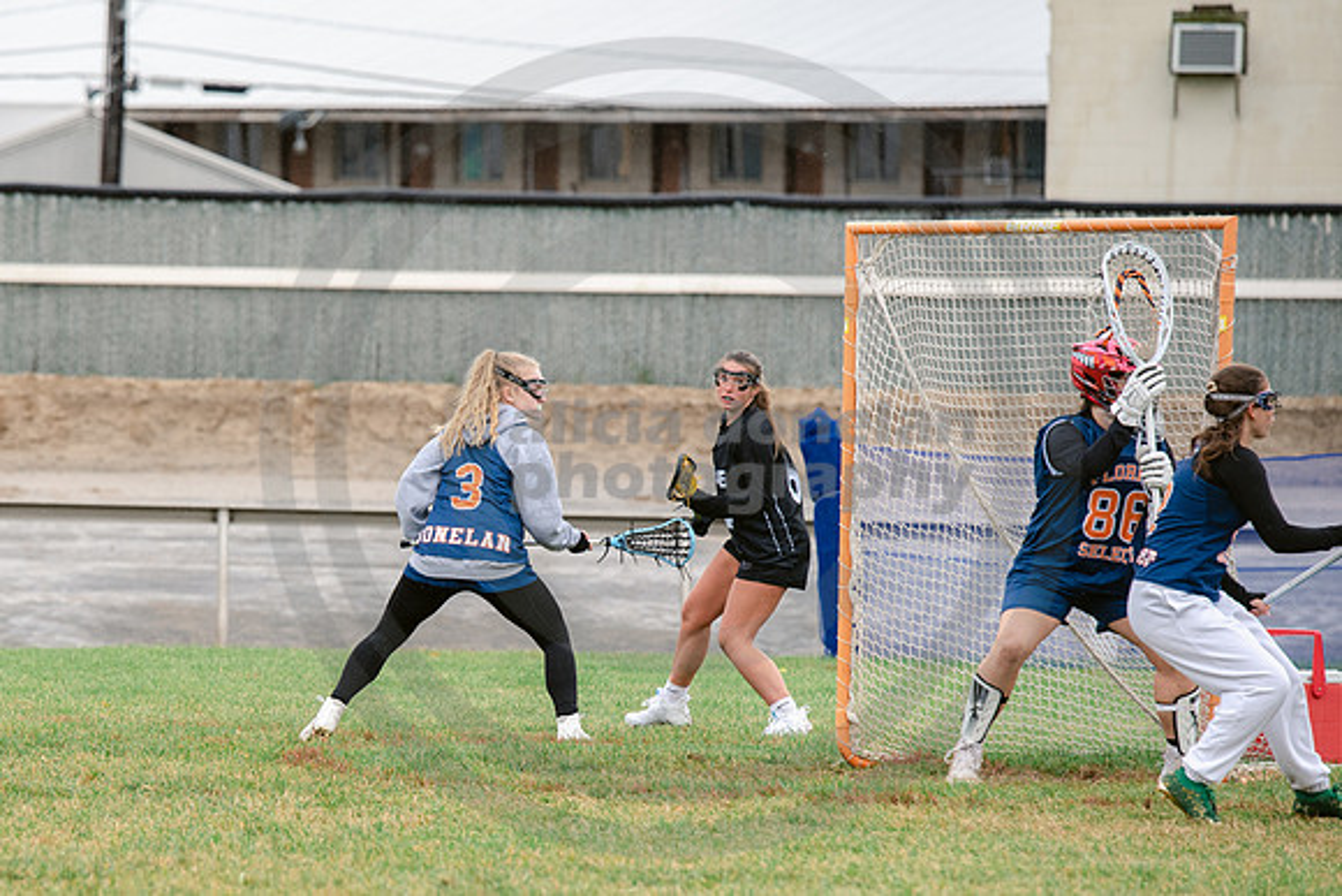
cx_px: 371
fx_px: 10518
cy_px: 648
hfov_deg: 7.3
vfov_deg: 4.9
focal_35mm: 282
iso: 400
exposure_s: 1/1250
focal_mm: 195
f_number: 4.5
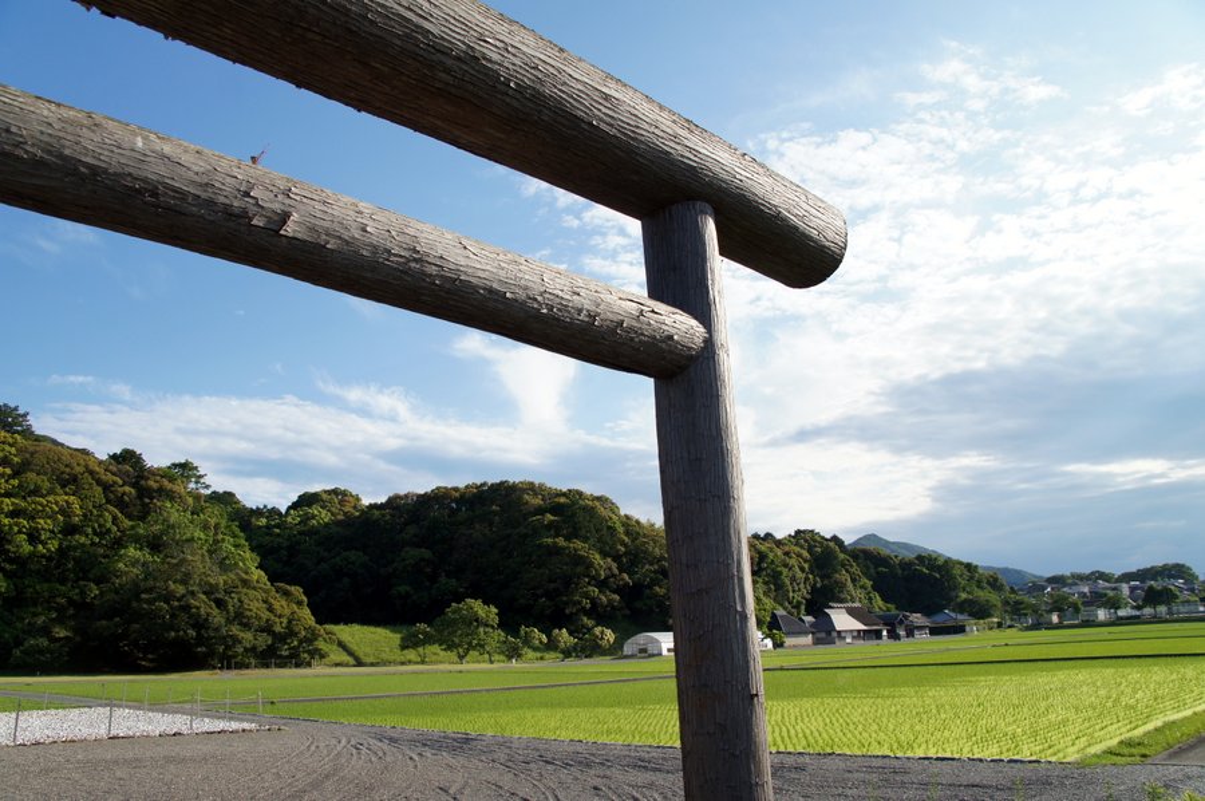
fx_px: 903
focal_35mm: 27
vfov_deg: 47.8
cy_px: 400
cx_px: 602
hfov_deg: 67.4
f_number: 7.1
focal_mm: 18
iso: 200
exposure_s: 1/500
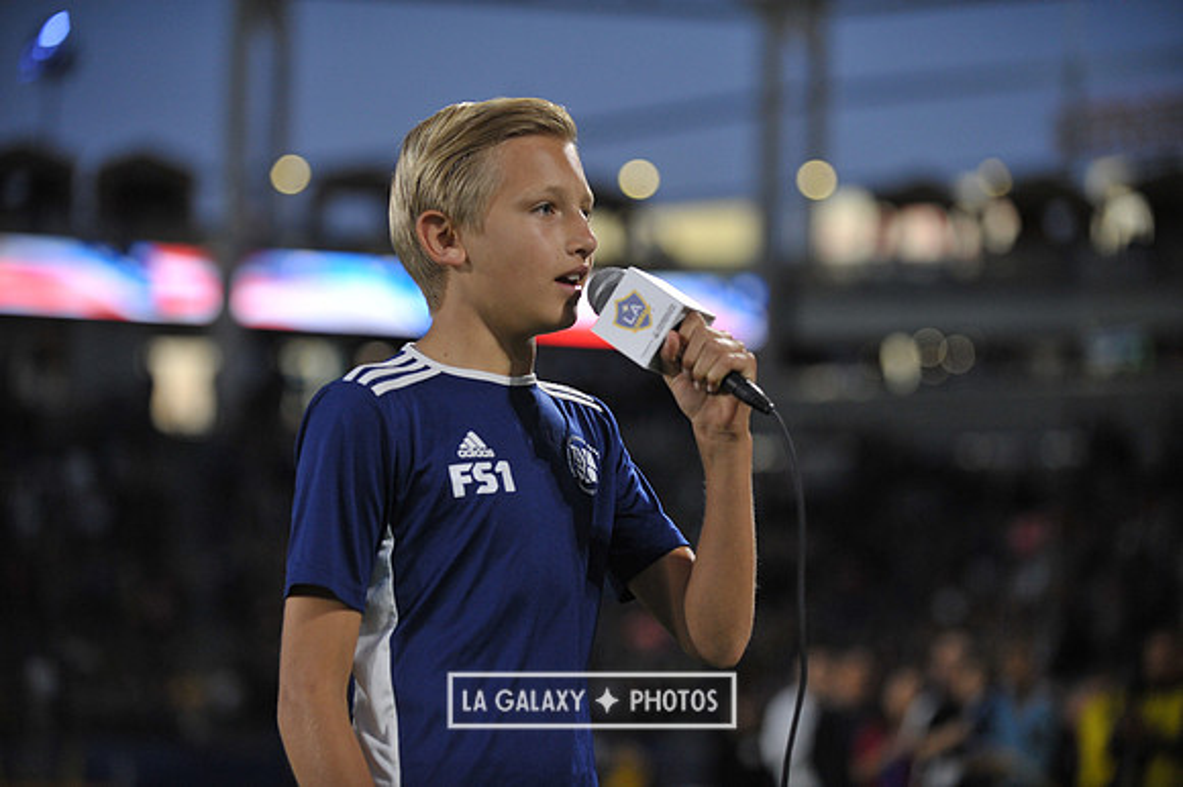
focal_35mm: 116
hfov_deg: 17.7
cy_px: 394
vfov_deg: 11.8
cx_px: 592
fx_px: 3810
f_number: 2.8
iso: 1600
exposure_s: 1/1000
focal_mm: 116
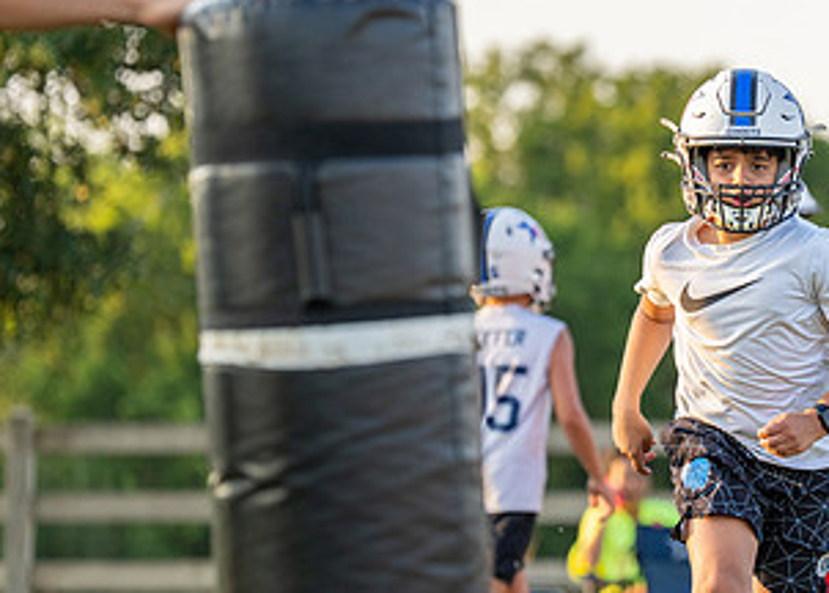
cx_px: 769
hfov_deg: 6.6
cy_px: 419
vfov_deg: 4.7
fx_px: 7184
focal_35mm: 305
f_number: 2.8
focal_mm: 146
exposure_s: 1/1600
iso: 500
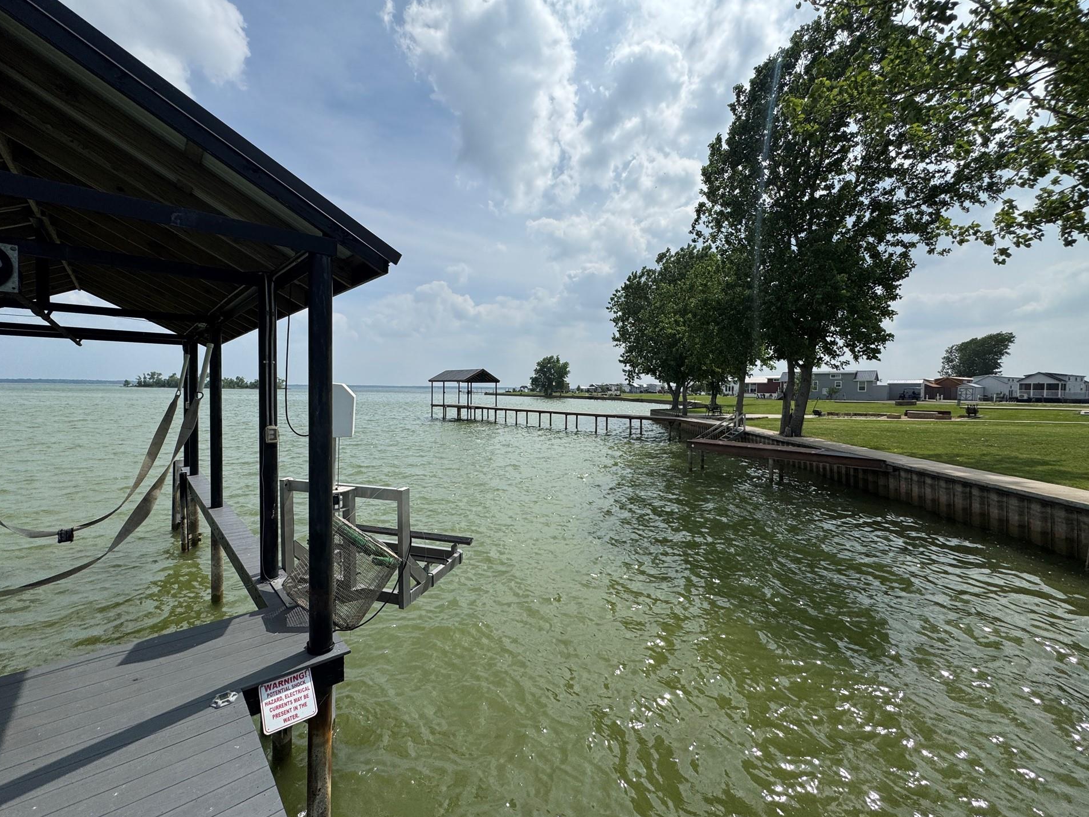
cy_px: 401
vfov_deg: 81.8
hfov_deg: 98.1
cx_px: 534
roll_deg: -1.0
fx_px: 472
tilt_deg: -2.0
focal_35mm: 15
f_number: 2.2
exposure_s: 1/3717
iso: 40
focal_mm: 2.22
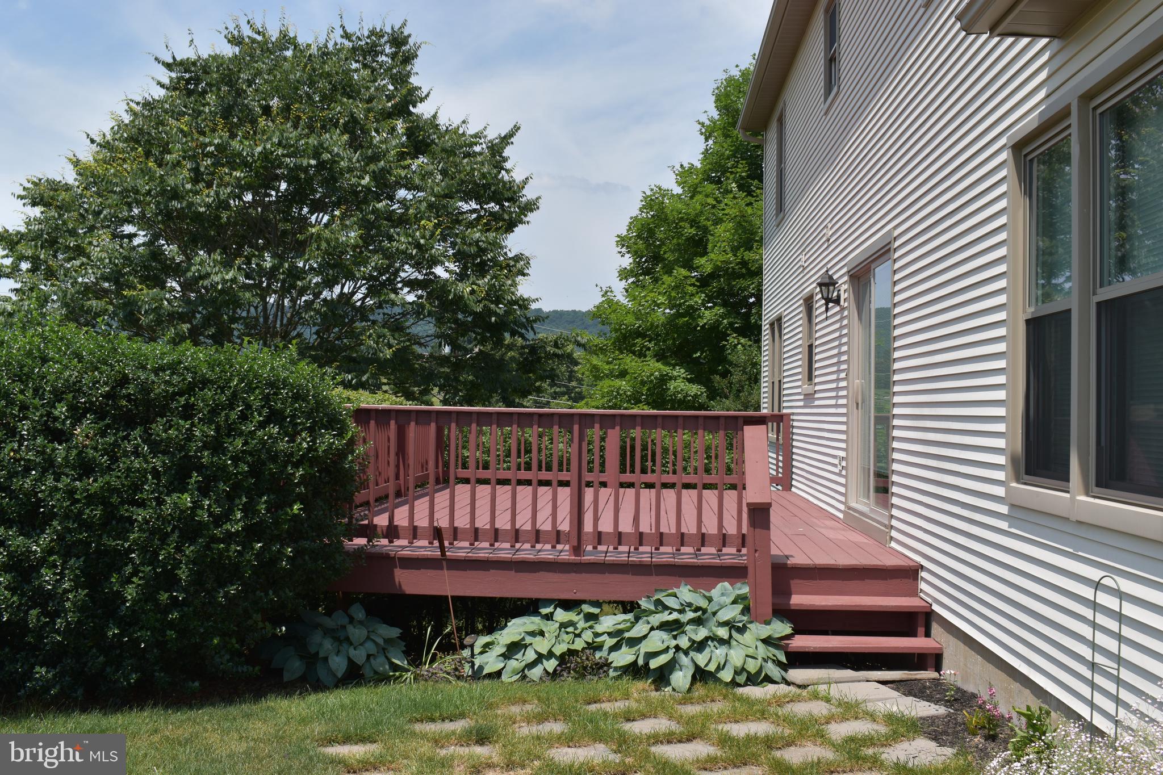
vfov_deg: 36.9
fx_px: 1163
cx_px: 582
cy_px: 388
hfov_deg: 53.1
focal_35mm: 36
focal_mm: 24
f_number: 9
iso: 100
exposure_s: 1/200
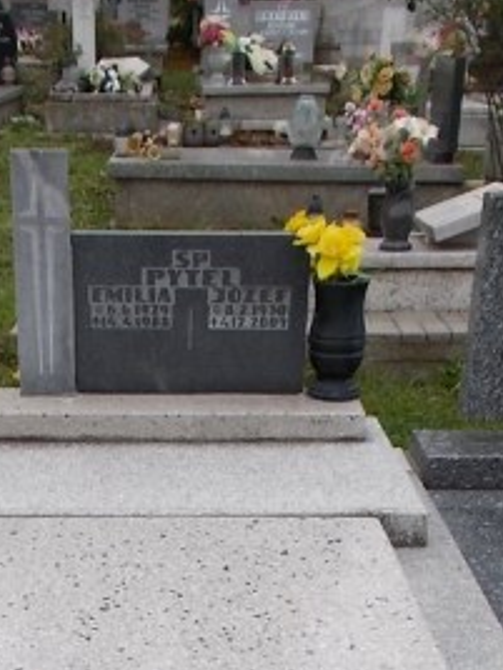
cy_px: 710
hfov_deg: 23.5
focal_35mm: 62
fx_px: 1201
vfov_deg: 28.7
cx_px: 163
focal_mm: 4.6
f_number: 3.2
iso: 80
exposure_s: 1/100
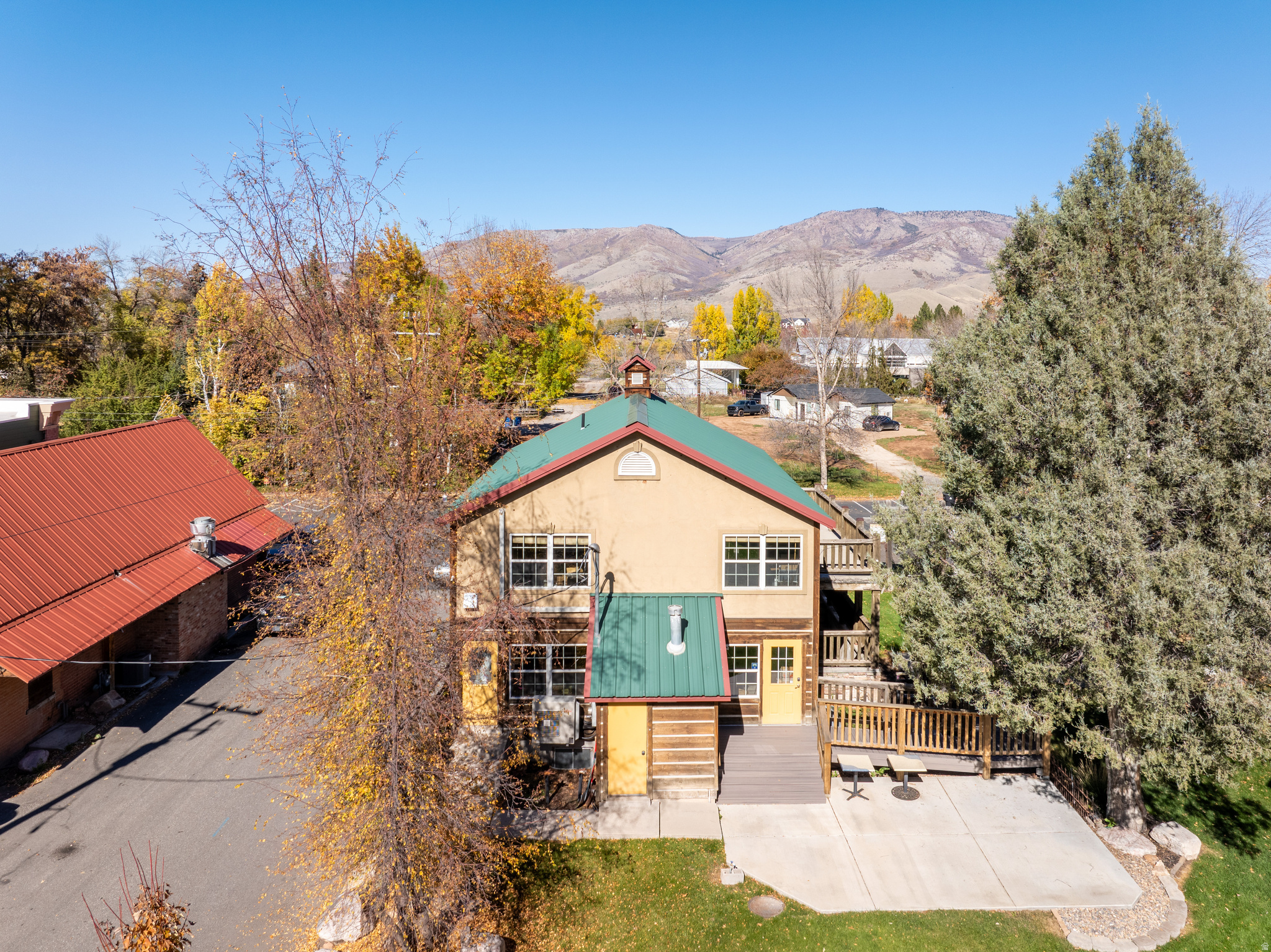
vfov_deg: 56.8
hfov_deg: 71.6
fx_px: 881
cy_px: 476
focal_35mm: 24
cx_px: 636
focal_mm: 12.29
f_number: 5
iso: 100
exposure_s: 1/1000
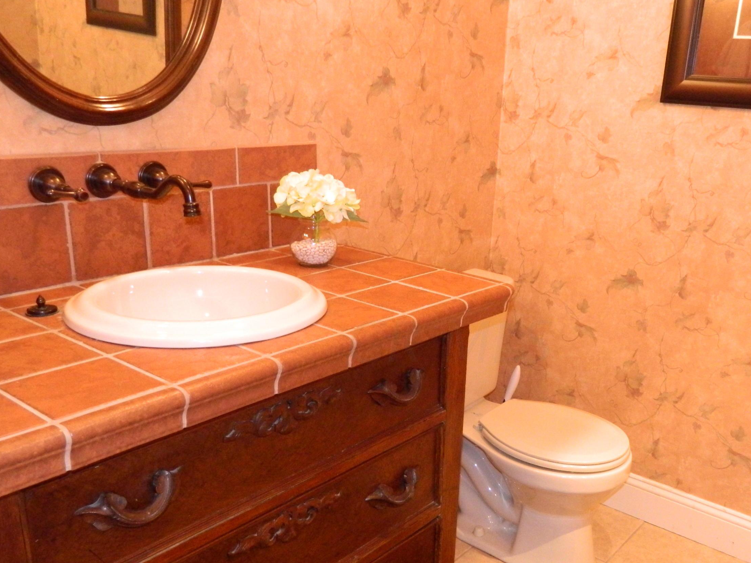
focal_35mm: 34
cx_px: 449
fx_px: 738
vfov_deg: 41.6
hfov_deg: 53.6
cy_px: 341
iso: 400
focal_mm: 4.5
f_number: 3.1
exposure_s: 1/25
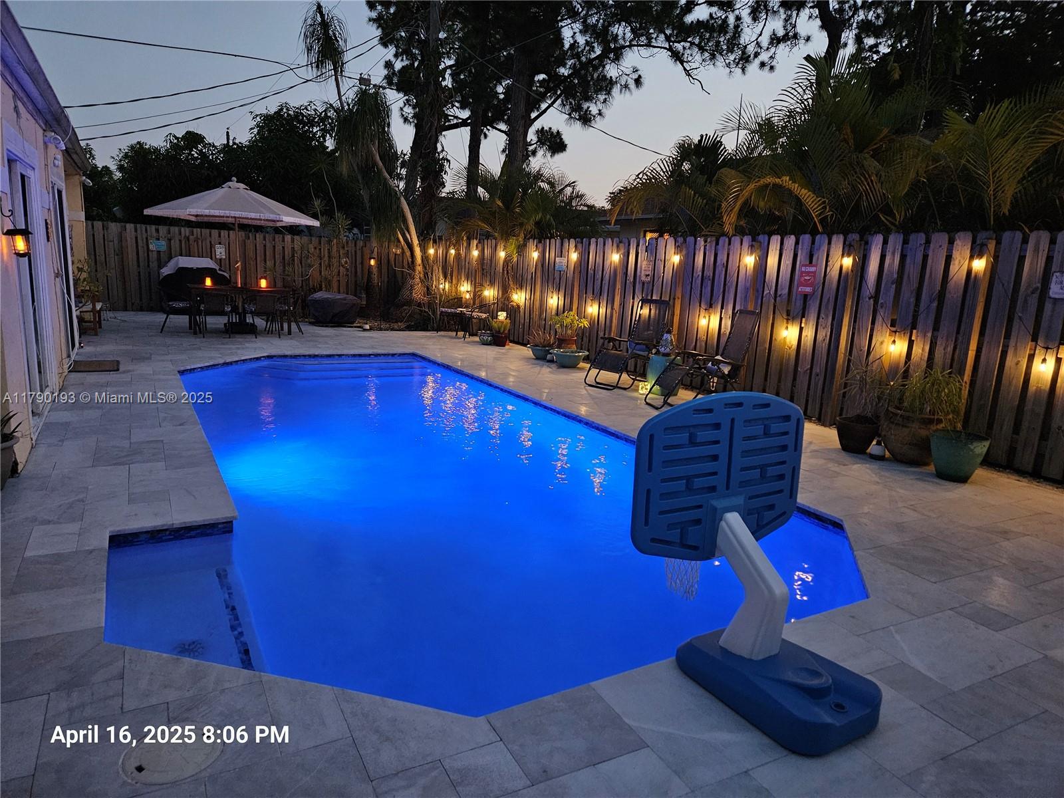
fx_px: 707
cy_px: 399
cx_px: 532
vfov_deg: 58.9
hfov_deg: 73.9
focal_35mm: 23
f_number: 1.8
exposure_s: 1/24
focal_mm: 5.4
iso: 800
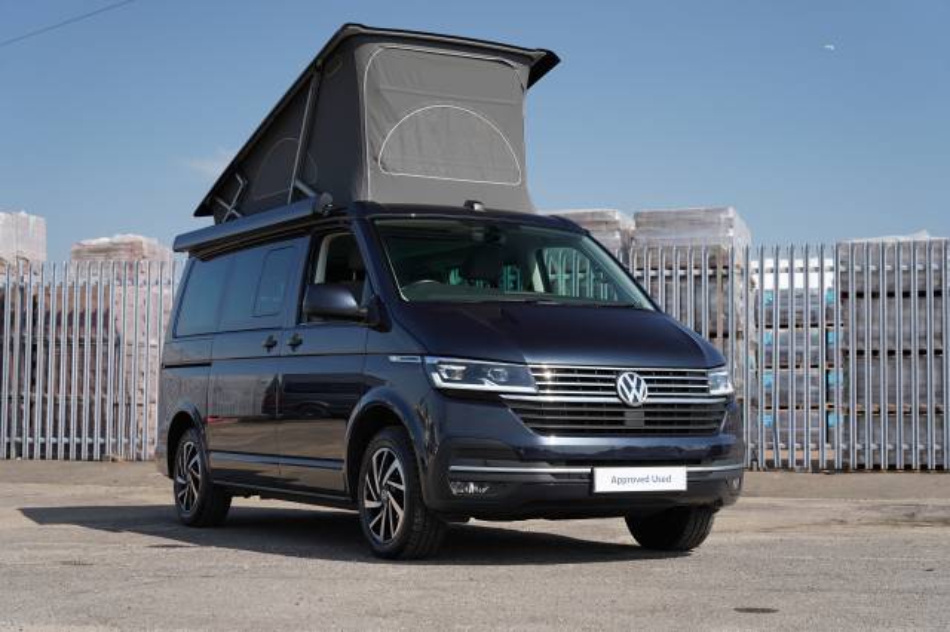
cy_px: 316
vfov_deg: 23.2
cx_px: 475
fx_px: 1538
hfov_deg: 34.3
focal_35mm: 58
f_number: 5
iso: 320
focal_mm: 58.3
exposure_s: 1/1000
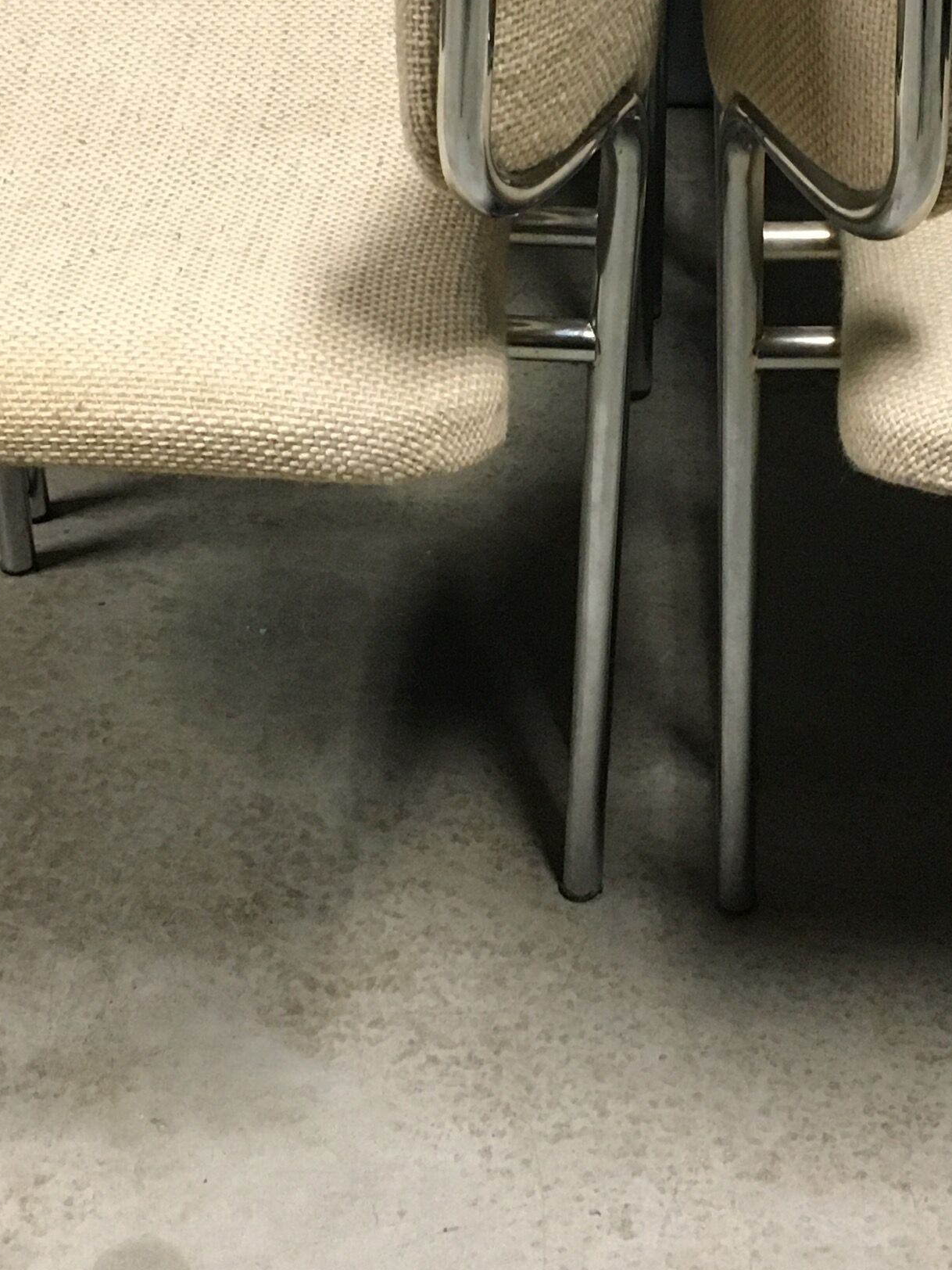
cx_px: 669
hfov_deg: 20.3
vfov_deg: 26.6
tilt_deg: -33.2
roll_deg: -2.0
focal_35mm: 72
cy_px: 271
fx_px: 2640
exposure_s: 1/20
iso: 200
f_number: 2.2
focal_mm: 4.15
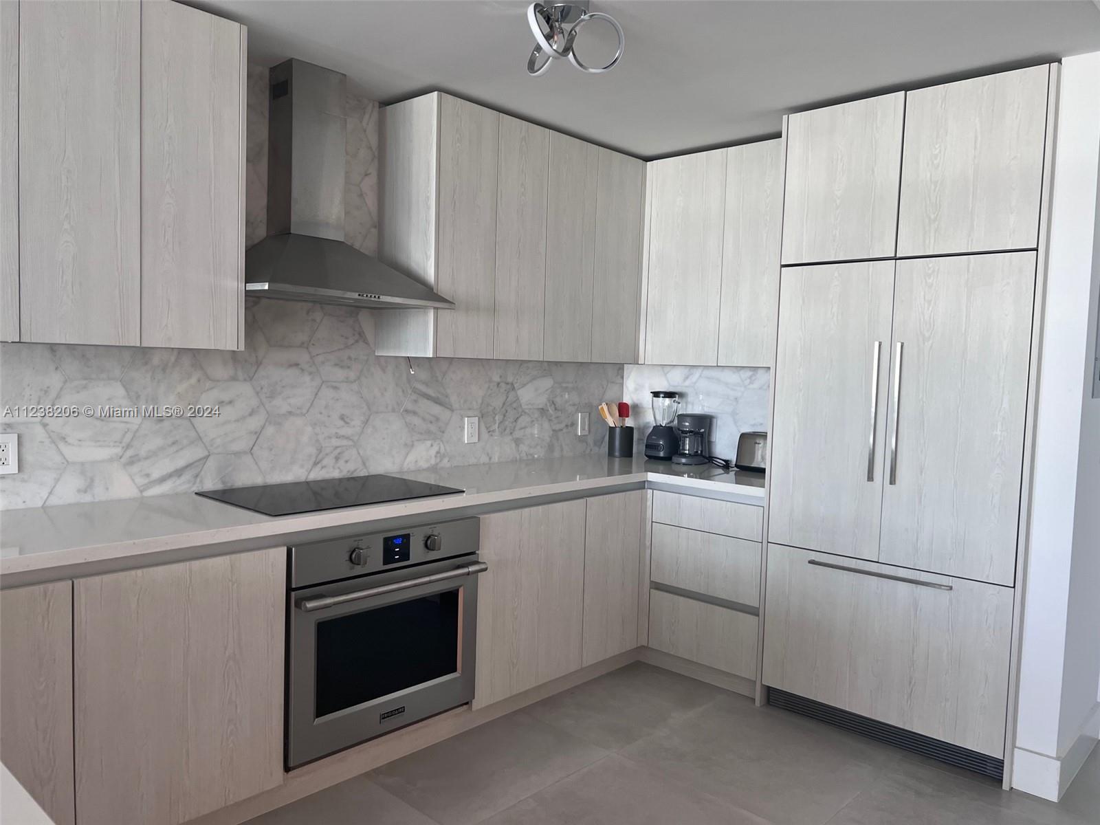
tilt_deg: -4.3
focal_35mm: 26
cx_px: 550
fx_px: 826
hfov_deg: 67.3
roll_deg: -1.2
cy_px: 412
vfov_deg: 53.1
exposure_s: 1/120
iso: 100
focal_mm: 5.7
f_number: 1.5
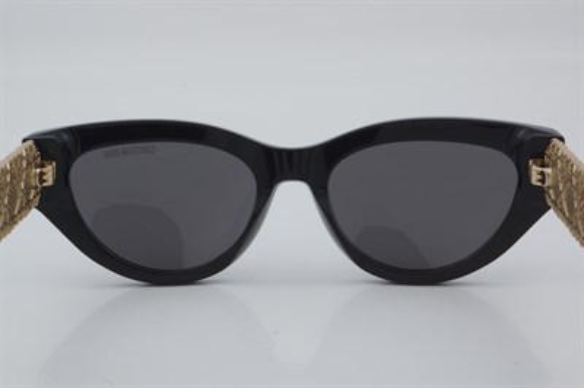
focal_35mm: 75
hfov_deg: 27.0
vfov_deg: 18.2
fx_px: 1216
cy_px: 194
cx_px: 292
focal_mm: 50
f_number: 29
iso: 100
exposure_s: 1/4
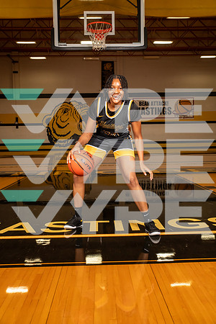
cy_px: 162
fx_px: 324
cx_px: 108
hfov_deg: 36.9
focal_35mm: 36
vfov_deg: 53.1
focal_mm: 36
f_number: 7.1
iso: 640
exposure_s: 1/400
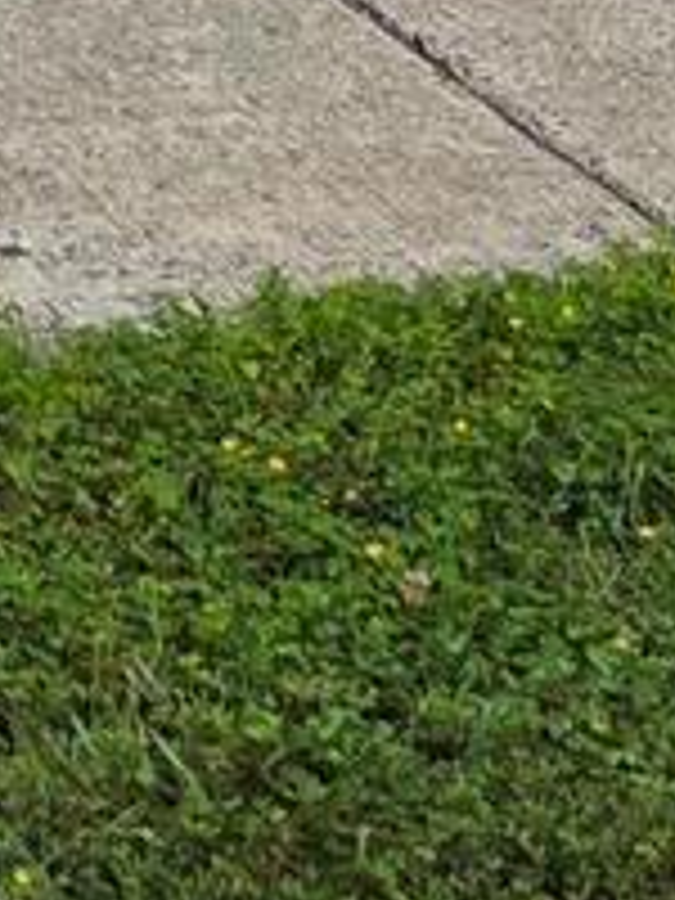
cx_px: -1256
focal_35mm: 177
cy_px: -1503
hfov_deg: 7.5
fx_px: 4602
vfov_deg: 9.5
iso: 80
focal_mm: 5.4
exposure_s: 1/5261
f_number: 1.8
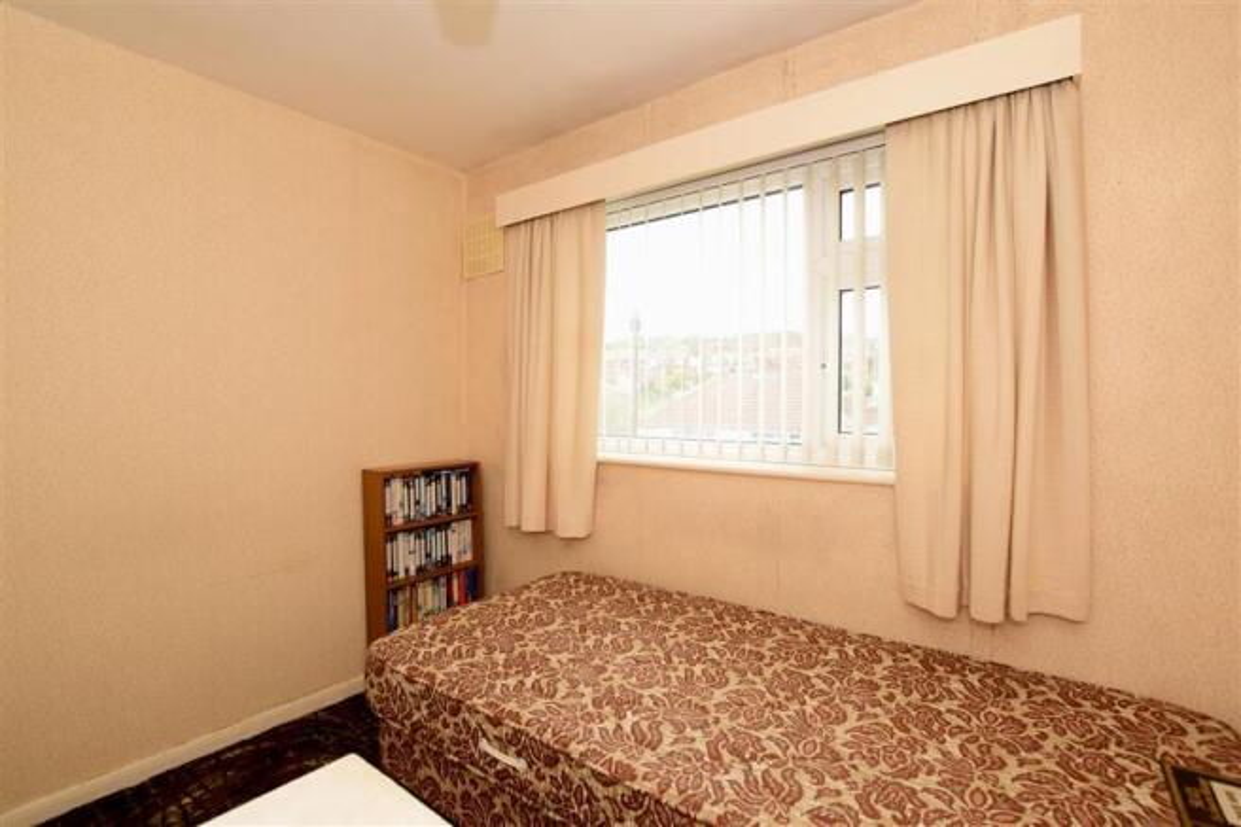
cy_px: 414
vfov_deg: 77.3
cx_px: 620
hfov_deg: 100.4
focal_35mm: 15
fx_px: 517
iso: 400
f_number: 8
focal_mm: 10
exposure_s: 1/80
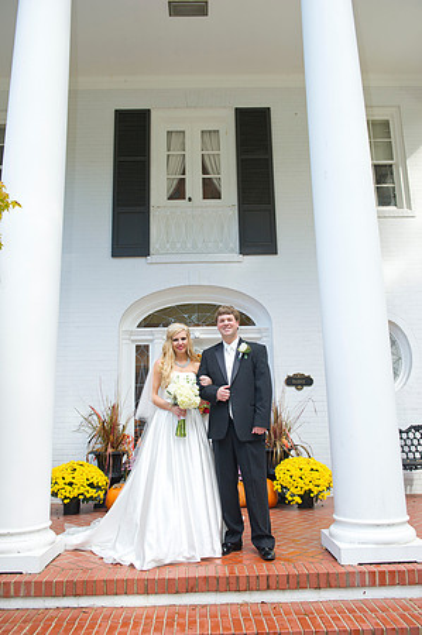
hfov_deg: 44.9
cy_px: 318
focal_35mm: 29
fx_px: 511
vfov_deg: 63.7
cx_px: 211
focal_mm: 29
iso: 400
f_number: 5
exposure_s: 1/200
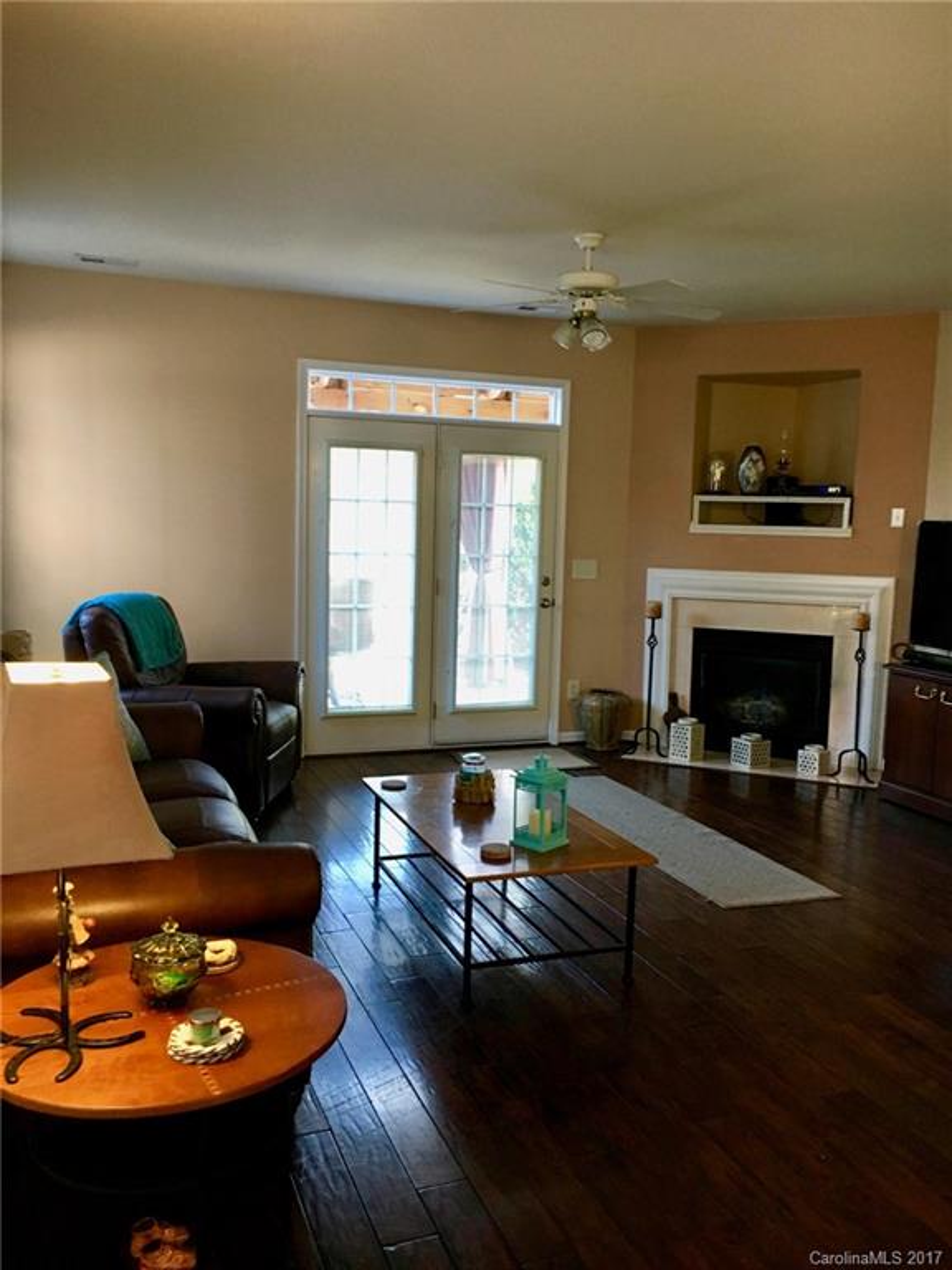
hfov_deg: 48.2
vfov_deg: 61.7
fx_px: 1063
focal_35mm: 29
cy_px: 635
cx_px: 476
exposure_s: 1/30
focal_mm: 4.15
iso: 100
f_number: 2.2
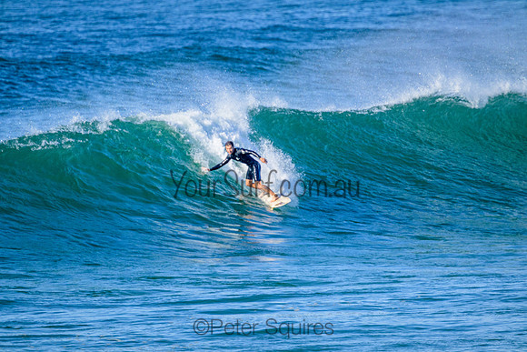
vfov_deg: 1.7
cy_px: 176
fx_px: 11713
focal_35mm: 800
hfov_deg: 2.6
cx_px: 264
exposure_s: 1/2000
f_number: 11
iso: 1400
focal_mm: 800
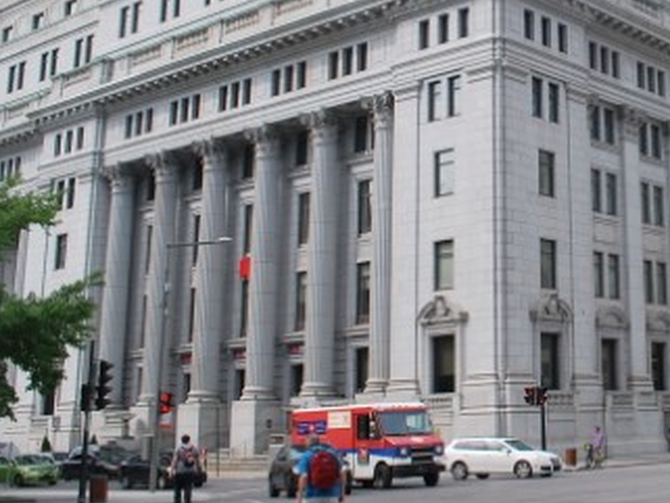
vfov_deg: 24.8
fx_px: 1123
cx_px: 652
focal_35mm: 58
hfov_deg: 31.1
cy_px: 94
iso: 100
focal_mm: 18
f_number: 7.1
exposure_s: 1/200
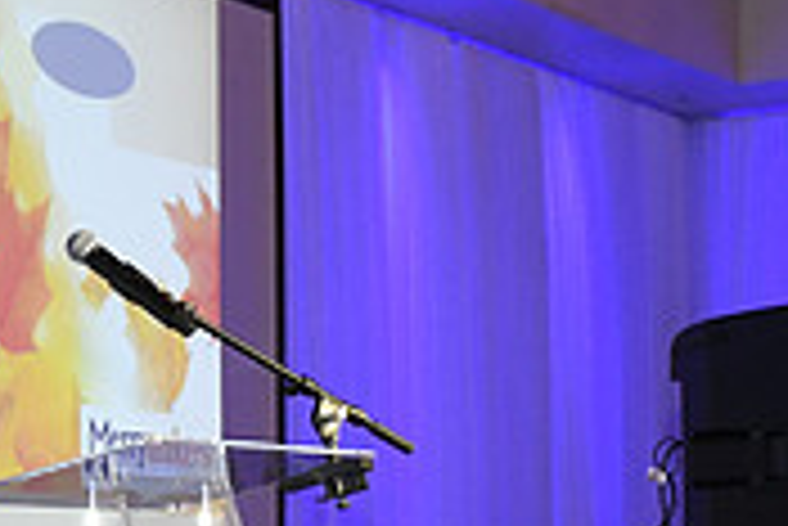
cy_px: 740
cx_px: -414
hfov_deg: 12.3
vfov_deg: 8.5
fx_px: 3483
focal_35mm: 159
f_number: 11
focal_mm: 48
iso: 6400
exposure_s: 1/60
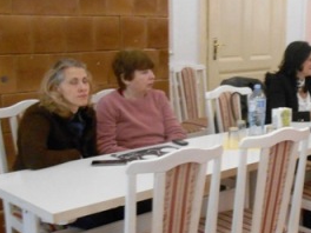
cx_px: 332
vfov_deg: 23.3
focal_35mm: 63
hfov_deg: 28.3
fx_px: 566
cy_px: 126
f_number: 3.4
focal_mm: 4.7
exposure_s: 1/15
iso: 400
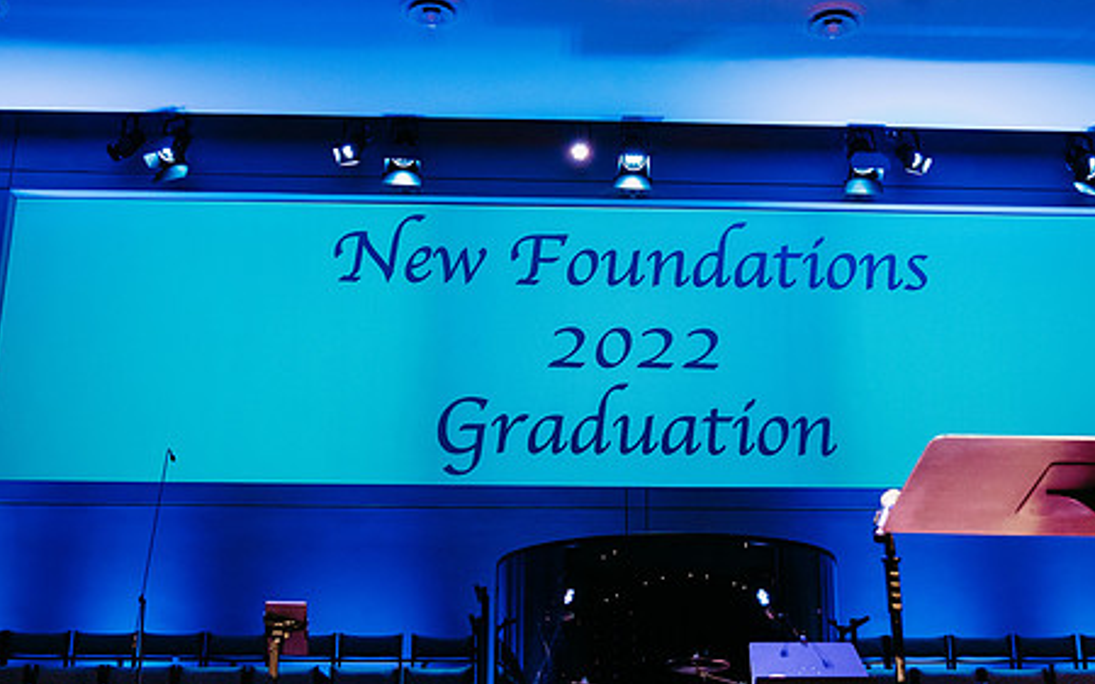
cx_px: 579
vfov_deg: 28.0
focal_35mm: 46
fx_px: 1372
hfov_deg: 43.5
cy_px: 357
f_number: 4
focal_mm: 35
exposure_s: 1/200
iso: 2500
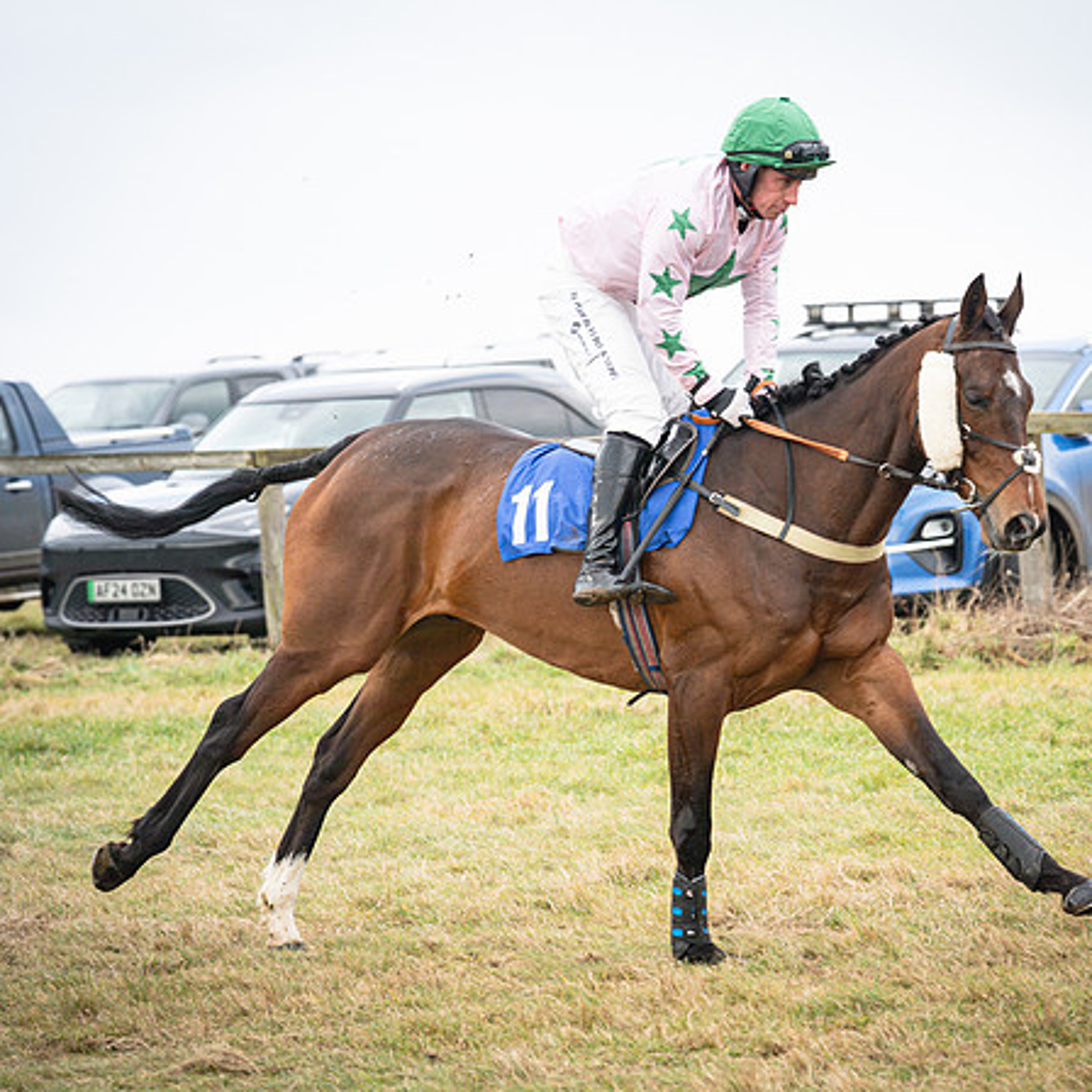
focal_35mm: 173
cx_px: 680
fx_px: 6174
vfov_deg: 10.1
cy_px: 546
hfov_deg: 10.1
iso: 500
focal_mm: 135
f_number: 4.5
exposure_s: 1/1000
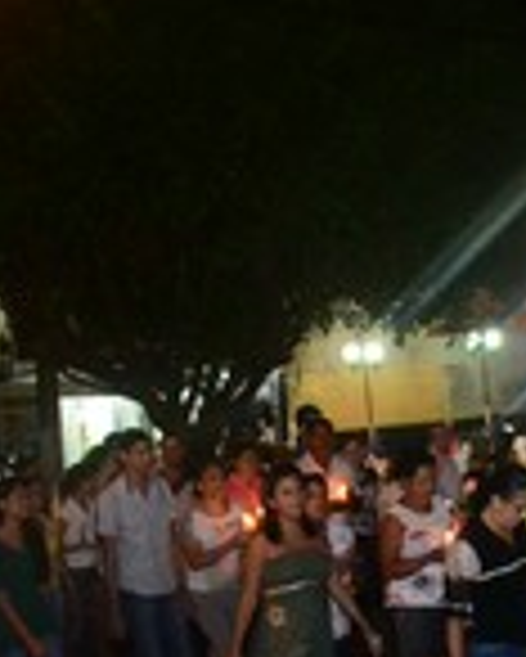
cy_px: 486
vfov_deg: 18.3
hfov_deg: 14.6
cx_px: 499
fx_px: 2022
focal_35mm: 104
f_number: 3.8
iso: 3200
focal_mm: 24
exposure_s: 1/60
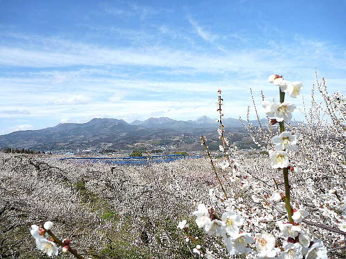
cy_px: 130
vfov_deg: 49.7
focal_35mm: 28
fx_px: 280
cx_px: 173
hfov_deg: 63.4
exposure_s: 1/800
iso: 80
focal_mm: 4.9
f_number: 3.3
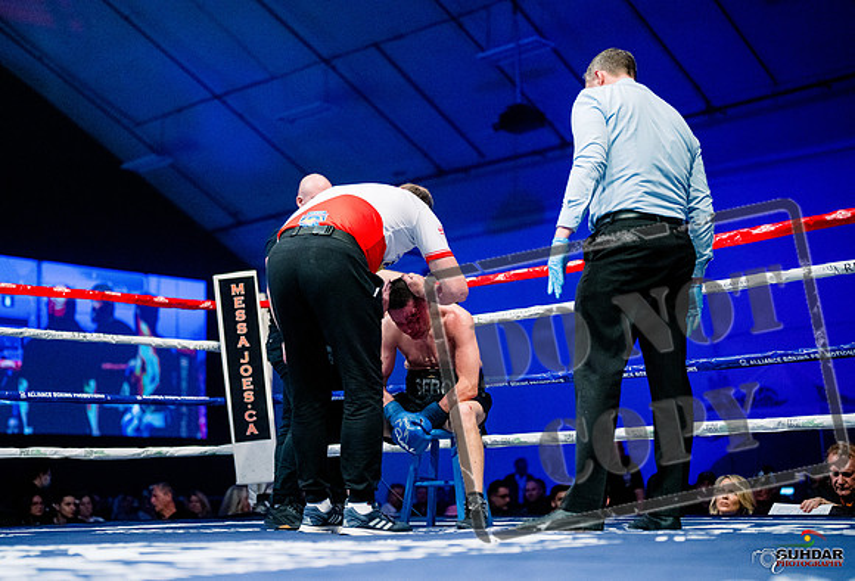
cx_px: 364
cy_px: 330
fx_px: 1386
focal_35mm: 58
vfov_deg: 23.7
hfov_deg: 34.2
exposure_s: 1/1600
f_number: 1.4
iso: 6400
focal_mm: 50
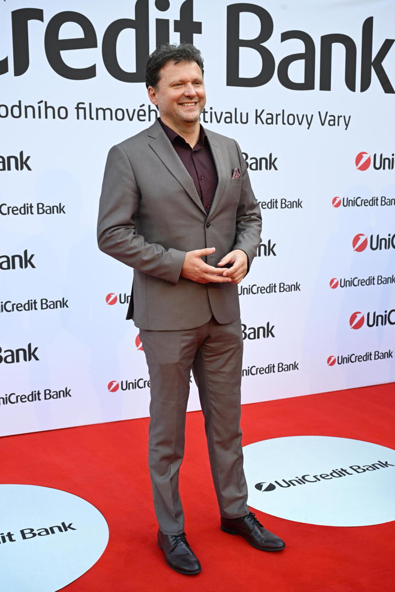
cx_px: 198
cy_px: 296
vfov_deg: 44.5
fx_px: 724
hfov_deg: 30.5
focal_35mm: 44
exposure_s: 1/400
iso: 1250
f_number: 5.6
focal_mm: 44
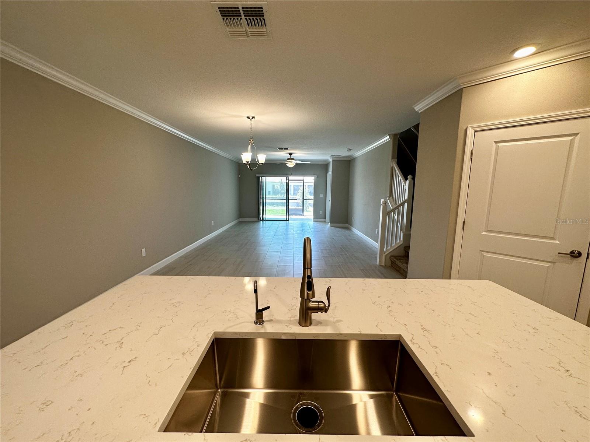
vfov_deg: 85.7
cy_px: 221
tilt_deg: -8.6
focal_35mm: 14
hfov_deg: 102.1
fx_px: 239
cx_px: 295
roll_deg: -0.9
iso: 125
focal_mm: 2.22
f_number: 2.2
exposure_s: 1/120
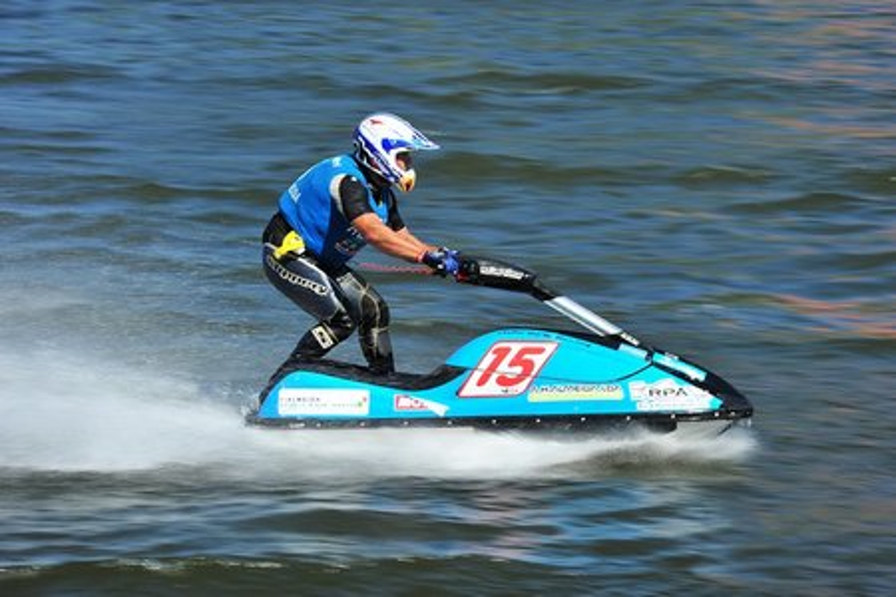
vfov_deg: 8.6
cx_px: 448
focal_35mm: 160
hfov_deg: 12.8
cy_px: 298
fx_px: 3982
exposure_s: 1/200
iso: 200
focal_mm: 160
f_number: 16
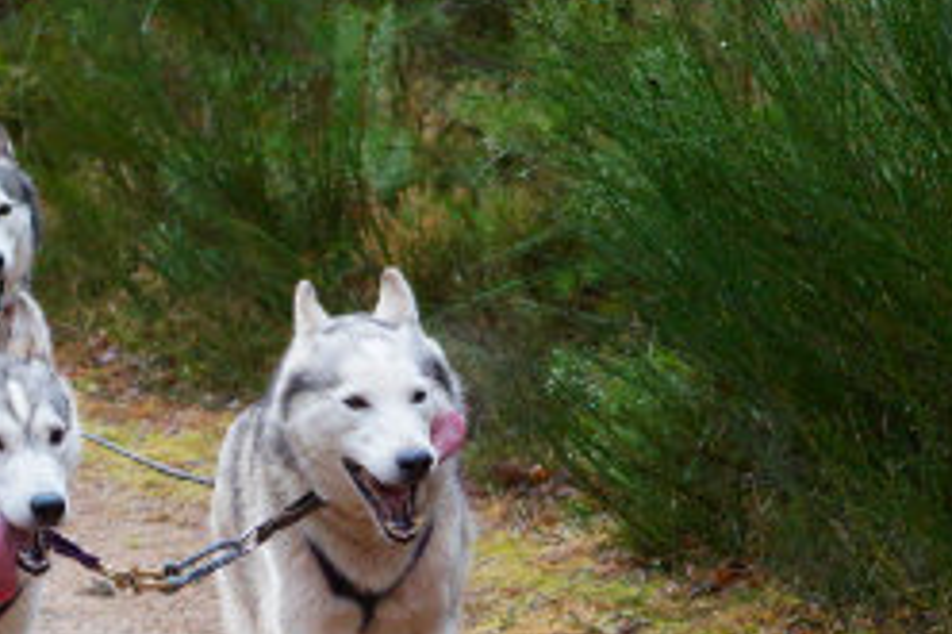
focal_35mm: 339
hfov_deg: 6.1
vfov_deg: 4.0
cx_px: -77
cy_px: 290
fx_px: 8958
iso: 2000
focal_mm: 70
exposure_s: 1/2000
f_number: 4.5
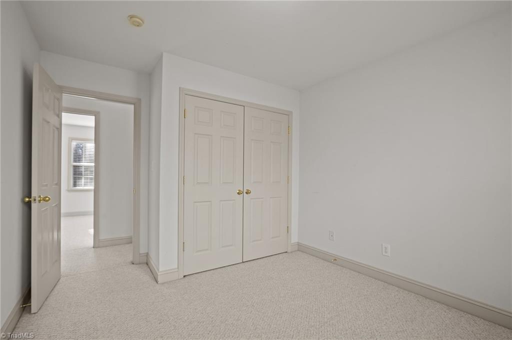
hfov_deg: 96.8
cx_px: 256
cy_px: 170
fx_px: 227
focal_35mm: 16
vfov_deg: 73.7
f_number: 7.1
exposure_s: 1/4
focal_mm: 16
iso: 320
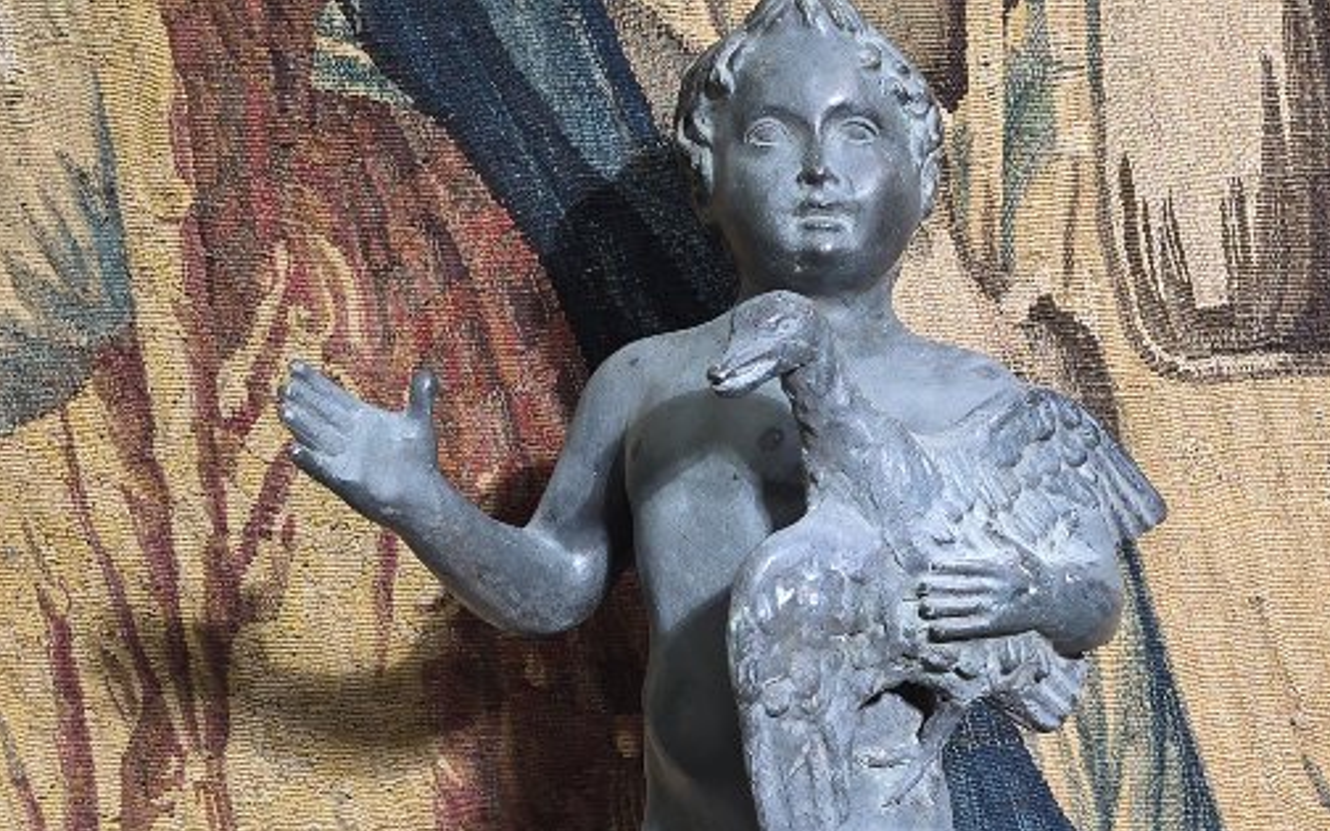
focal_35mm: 58
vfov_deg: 22.2
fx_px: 2102
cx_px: 1430
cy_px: 594
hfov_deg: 31.5
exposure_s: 1/57.5
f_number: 1.7
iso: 200
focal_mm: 6.3
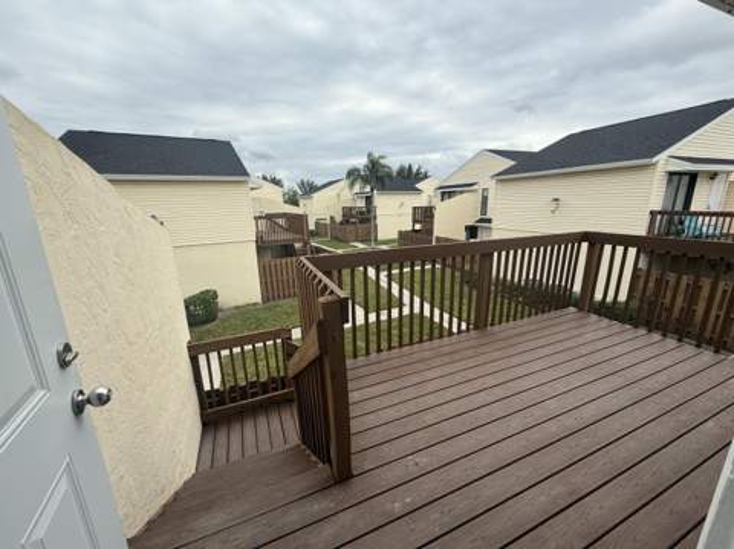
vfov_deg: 85.6
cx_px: 367
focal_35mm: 14
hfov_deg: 102.1
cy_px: 274
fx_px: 297
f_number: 2.2
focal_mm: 2.22
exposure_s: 1/479
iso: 50
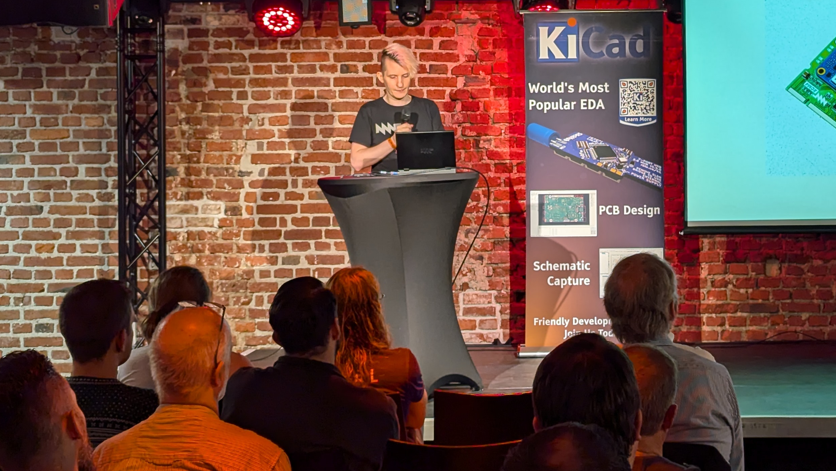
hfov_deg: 24.5
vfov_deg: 14.0
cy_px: 127
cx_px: 625
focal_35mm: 86
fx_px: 1907
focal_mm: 6.81
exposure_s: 1/25
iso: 61
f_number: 1.85
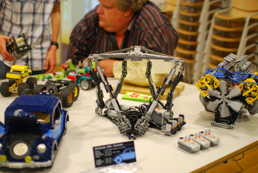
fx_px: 323
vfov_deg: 29.9
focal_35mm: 45
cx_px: 129
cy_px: 86
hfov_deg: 43.6
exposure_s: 1/60
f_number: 1.4
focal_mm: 30
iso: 320
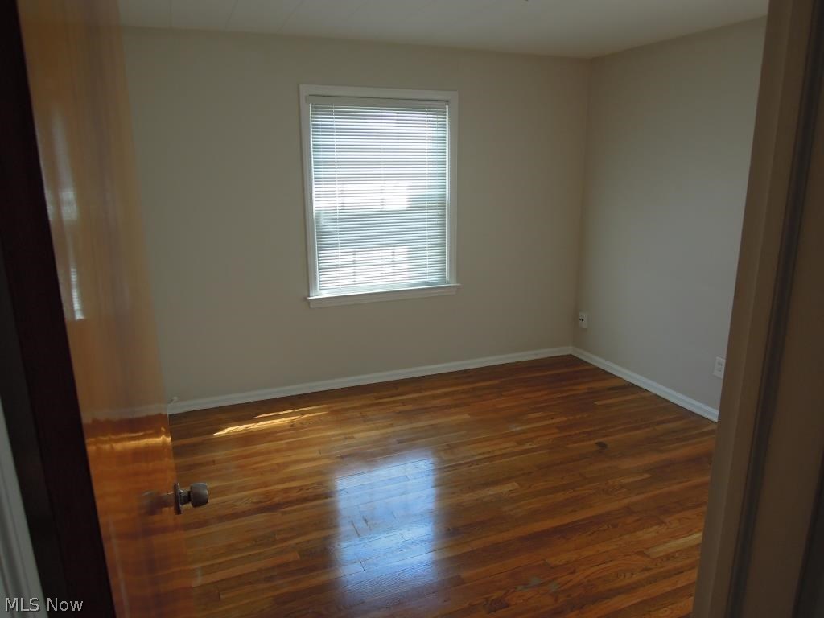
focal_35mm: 24
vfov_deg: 56.8
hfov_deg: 71.6
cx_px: 412
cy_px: 309
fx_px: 571
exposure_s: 1/80
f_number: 2.8
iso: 160
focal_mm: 4.3
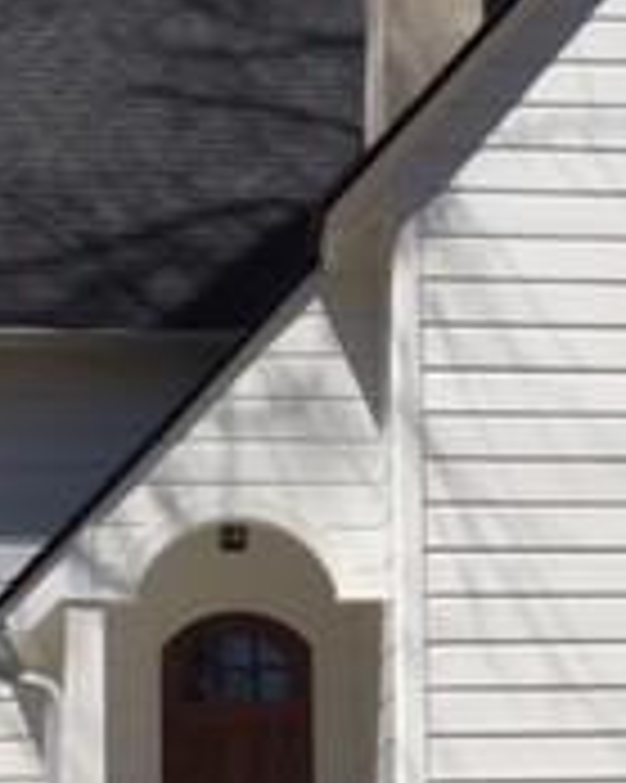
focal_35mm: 104
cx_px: 450
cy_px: 594
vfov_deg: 18.3
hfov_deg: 14.7
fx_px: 2411
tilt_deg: +6.9
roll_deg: +1.5
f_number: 2.2
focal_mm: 4.15
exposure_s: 1/3968
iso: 32
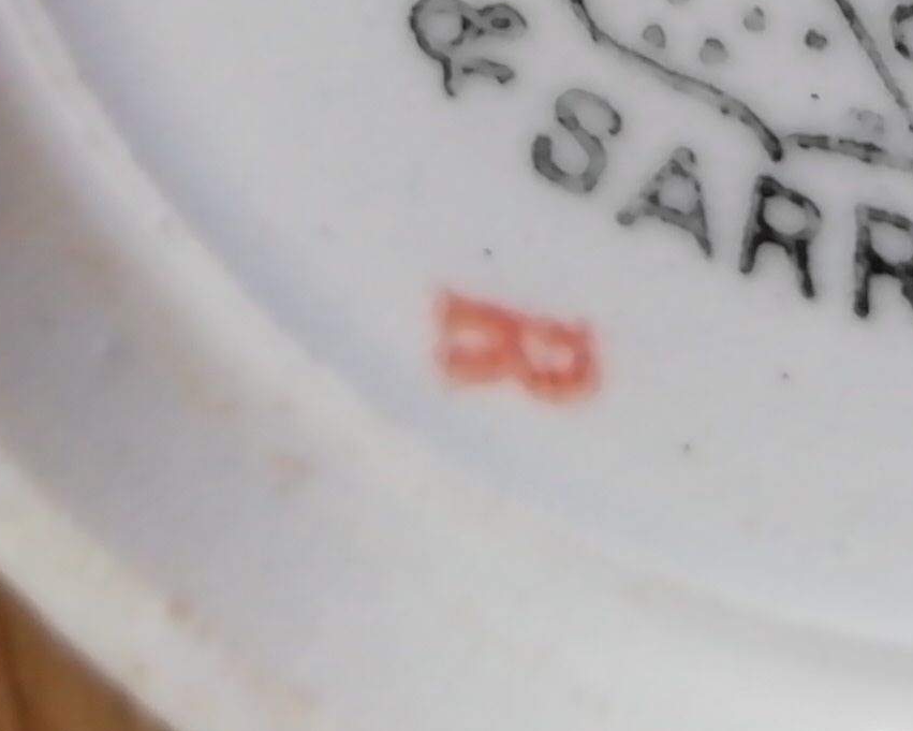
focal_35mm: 124
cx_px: 619
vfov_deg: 11.6
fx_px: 3351
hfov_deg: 15.5
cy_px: -552
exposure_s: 1/33.3
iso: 320
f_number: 2.2
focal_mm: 3.21
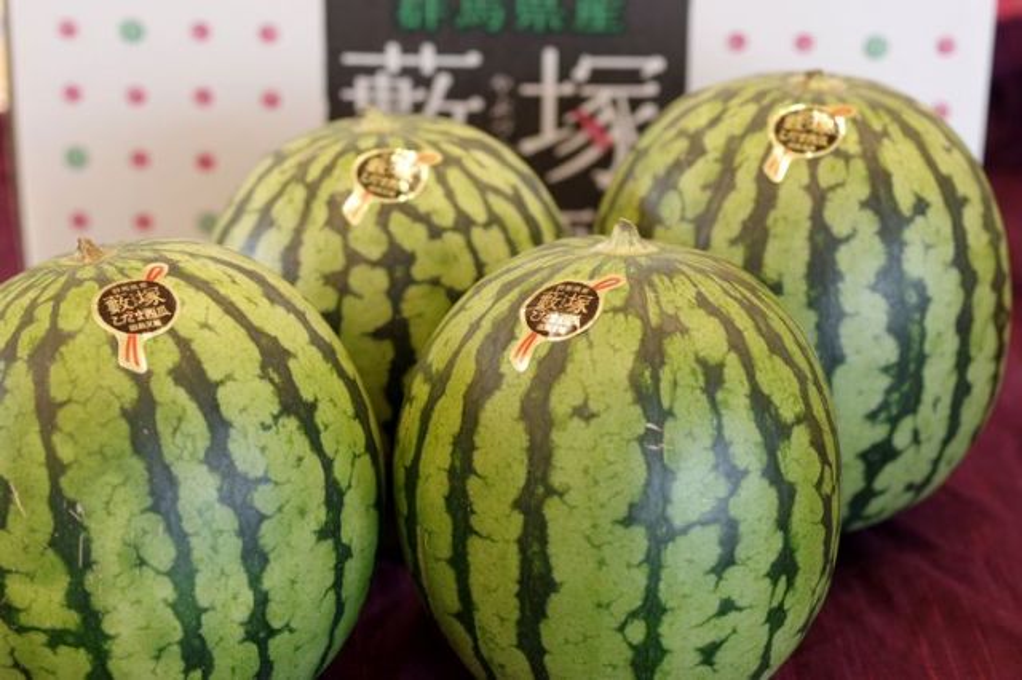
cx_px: 511
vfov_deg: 18.2
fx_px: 2128
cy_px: 340
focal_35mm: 75
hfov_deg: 27.0
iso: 800
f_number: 4
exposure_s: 1/100
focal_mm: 50
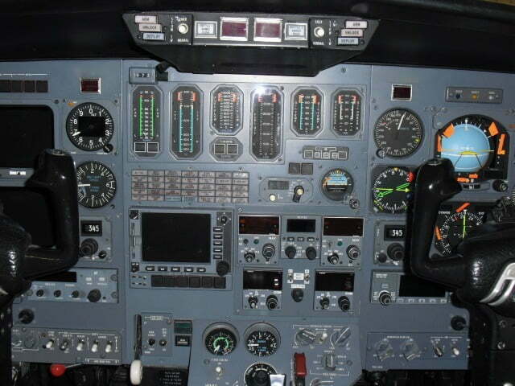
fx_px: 655
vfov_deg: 32.9
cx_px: 258
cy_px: 193
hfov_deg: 42.9
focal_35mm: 44
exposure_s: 1/60
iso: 200
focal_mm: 7.7
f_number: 3.4
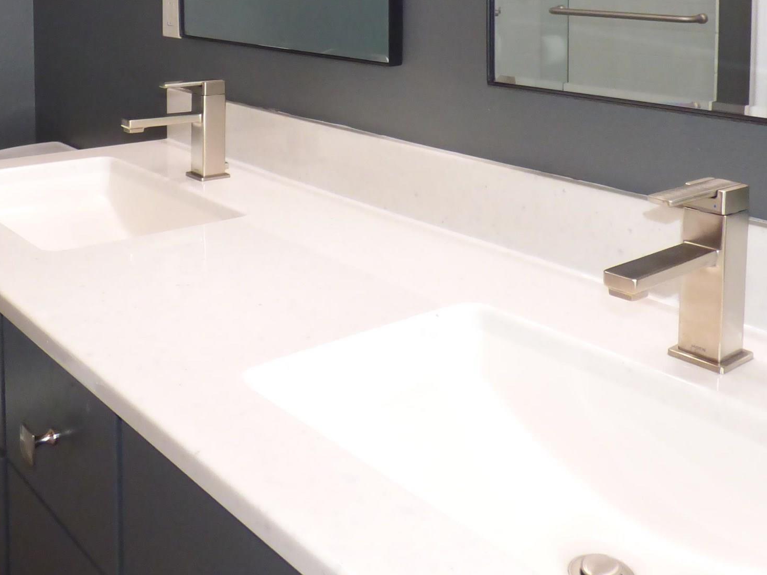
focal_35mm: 42
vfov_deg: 32.3
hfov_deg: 44.7
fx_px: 931
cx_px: 339
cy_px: 39
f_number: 2.8
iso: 400
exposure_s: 1/50
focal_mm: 3.58
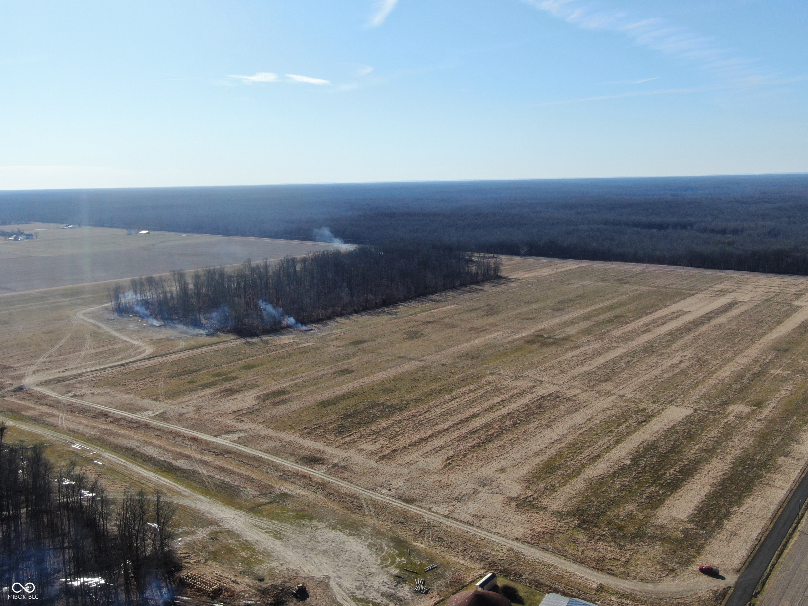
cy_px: 303
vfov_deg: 41.8
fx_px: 794
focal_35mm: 34
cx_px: 404
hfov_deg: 54.0
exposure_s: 1/1250
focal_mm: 5.82
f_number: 3.2
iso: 100
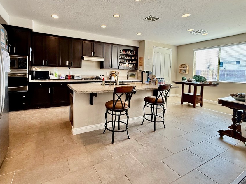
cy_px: 75
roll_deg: -1.4
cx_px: 107
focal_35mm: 17
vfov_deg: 74.0
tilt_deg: -1.3
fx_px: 121
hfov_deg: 90.5
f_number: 2.2
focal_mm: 2.22
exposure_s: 1/100
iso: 200
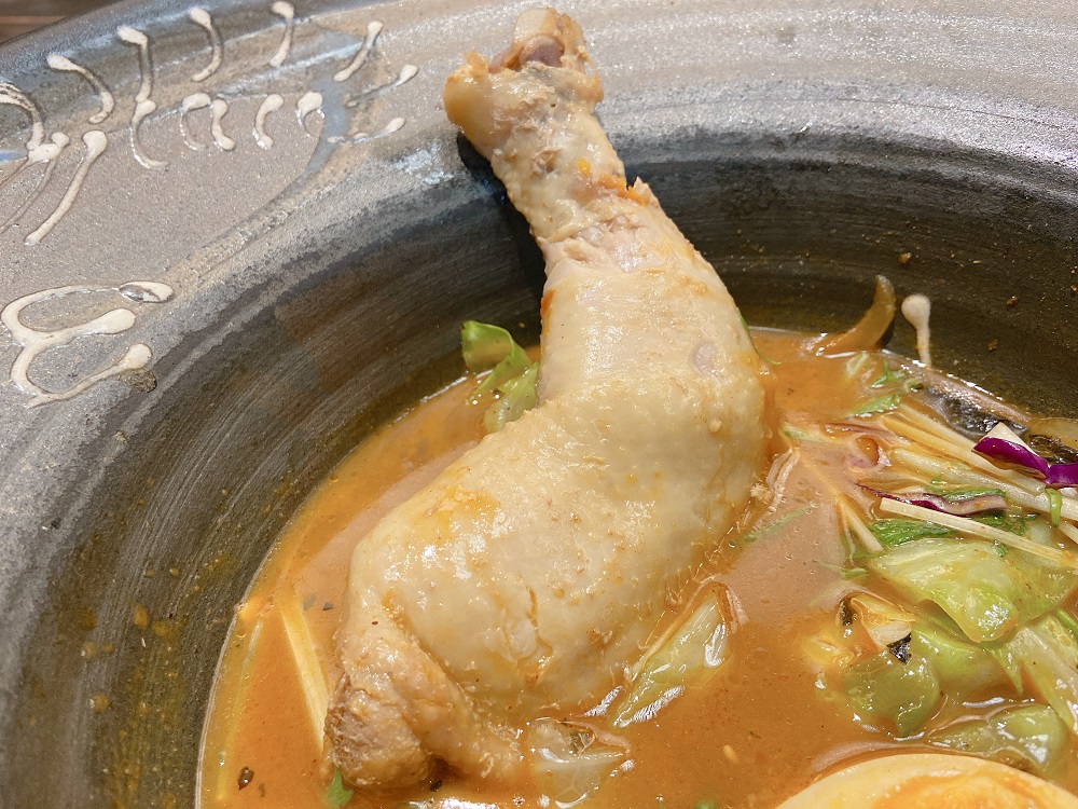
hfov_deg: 67.3
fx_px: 810
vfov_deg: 53.1
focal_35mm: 26
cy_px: 404
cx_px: 539
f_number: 1.8
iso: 200
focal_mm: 4.25
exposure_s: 1/50
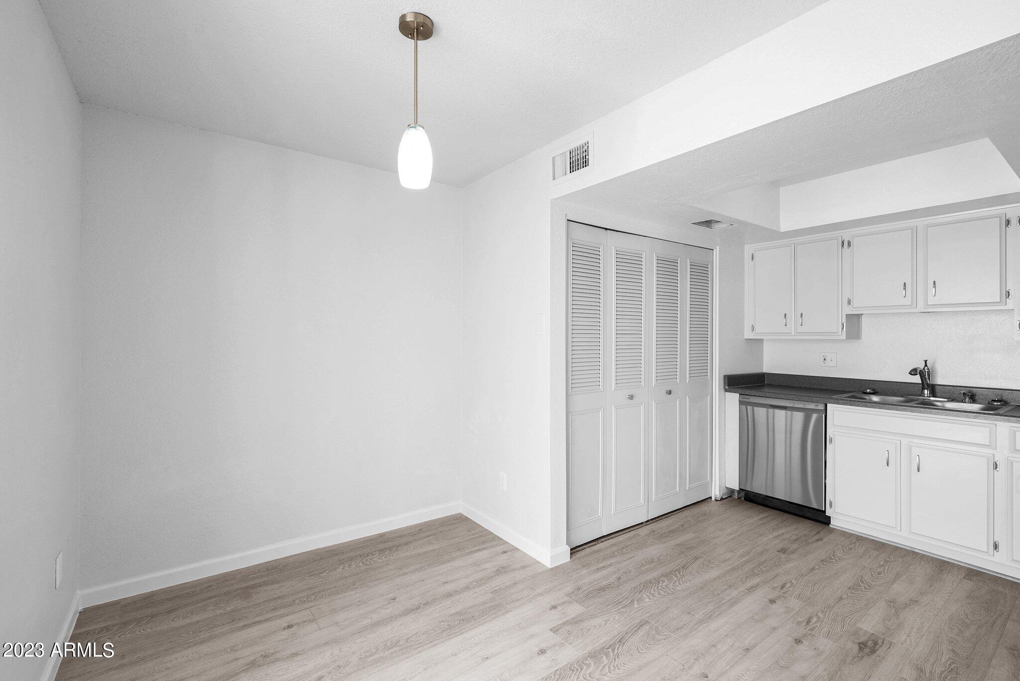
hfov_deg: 104.2
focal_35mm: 14
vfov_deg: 81.3
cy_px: 340
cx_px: 510
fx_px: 397
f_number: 8
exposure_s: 1/2
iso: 200
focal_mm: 14
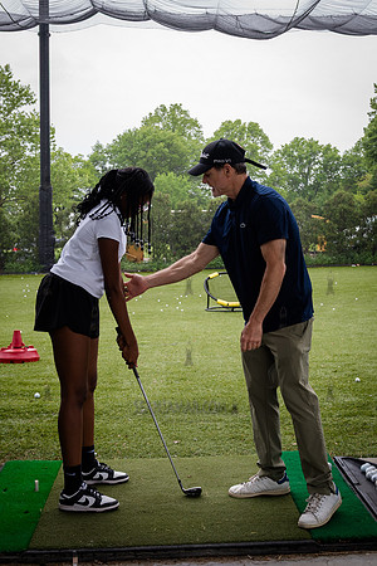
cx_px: 227
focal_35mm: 48
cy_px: 284
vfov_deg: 40.8
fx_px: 760
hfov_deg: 27.8
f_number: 4.5
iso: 400
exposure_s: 1/160
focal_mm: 32
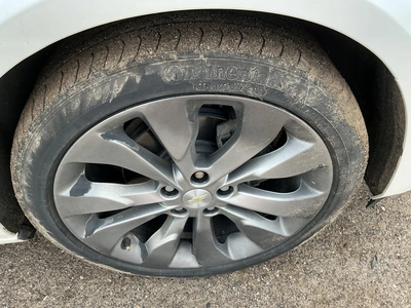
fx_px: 332
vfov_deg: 49.7
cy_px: 154
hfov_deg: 63.4
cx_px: 206
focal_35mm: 28
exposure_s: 1/183
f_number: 1.8
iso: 20
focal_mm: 3
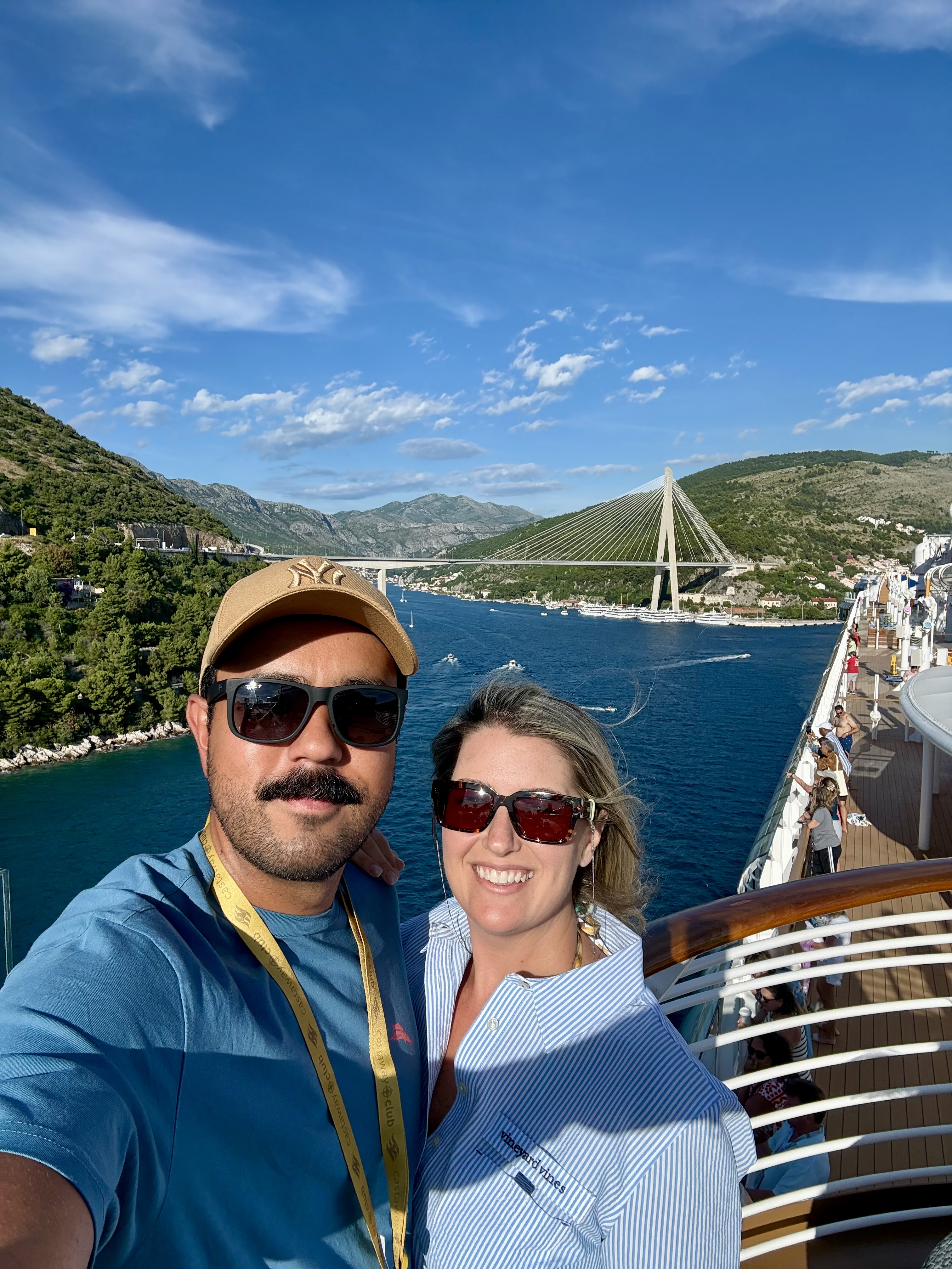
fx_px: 843
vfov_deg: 73.9
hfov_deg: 58.9
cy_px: 634
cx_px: 476
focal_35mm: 23
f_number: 1.9
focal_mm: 2.69
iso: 25
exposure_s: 1/1418
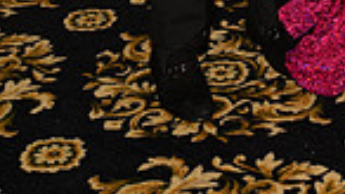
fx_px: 1472
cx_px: 298
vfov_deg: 7.0
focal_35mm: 161
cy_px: -317
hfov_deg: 13.3
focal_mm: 50
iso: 800
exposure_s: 1/125
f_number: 7.1
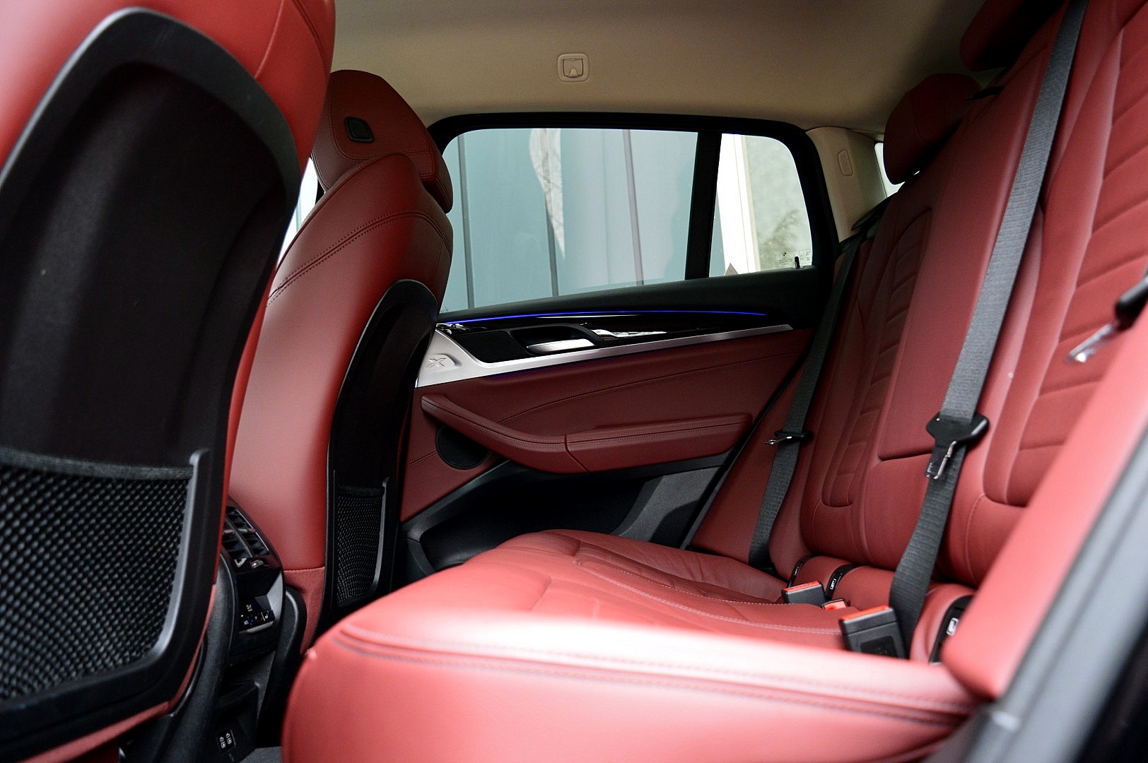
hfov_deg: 57.3
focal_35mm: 33
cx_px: 574
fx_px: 1051
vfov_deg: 39.9
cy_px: 382
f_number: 4
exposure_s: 1/60
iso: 800
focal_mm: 22
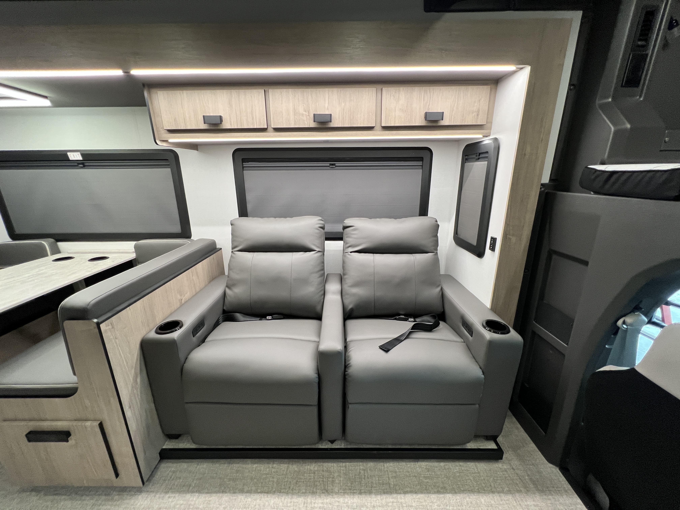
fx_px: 255
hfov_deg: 106.2
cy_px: 255
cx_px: 340
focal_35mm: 13
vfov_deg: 89.9
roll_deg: +2.9
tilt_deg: -16.0
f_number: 1.8
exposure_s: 1/60
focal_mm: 1.57
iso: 250
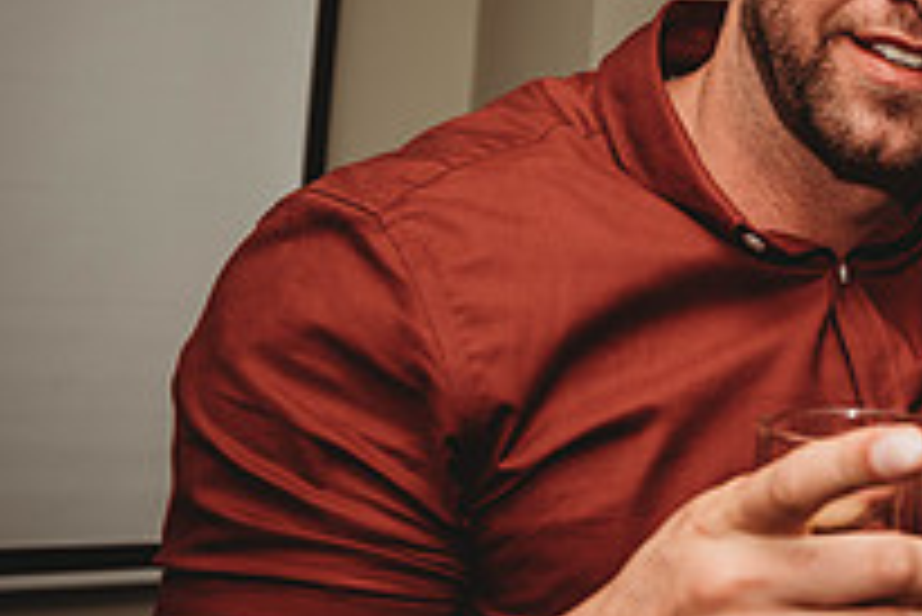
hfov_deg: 25.6
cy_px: 182
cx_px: 1192
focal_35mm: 68
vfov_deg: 20.0
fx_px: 1743
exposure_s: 1/80
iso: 400
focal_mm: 24
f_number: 4
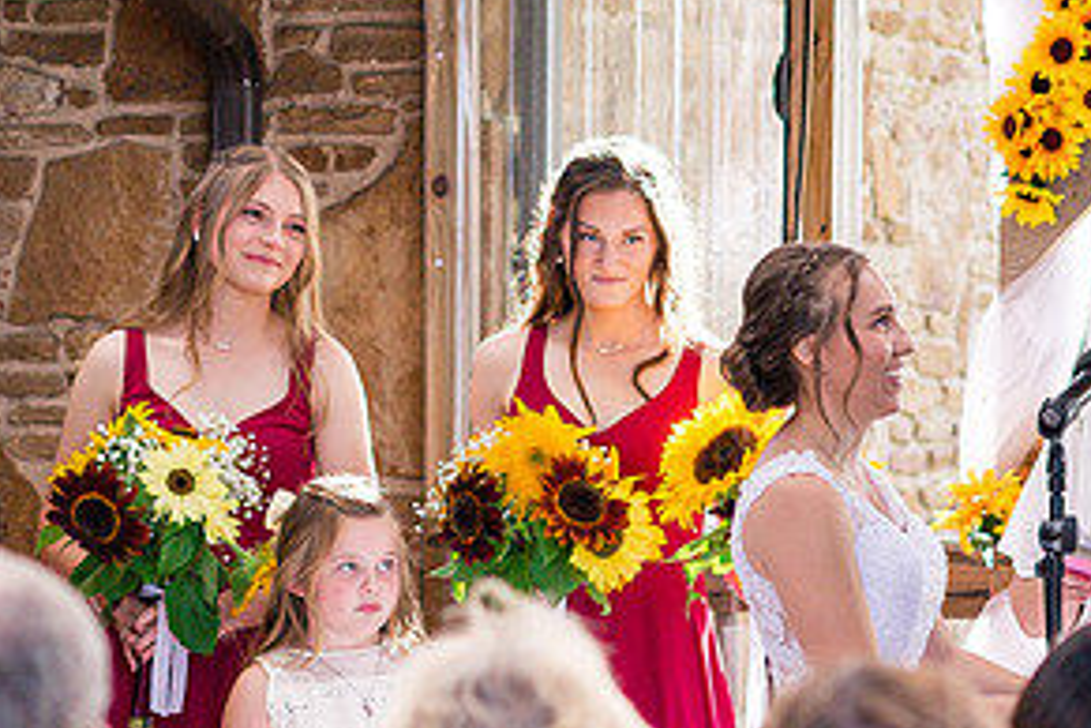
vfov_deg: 4.9
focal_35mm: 281
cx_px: 430
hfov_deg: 7.3
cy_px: -171
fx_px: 8515
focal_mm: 85
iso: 400
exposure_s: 1/400
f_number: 3.2
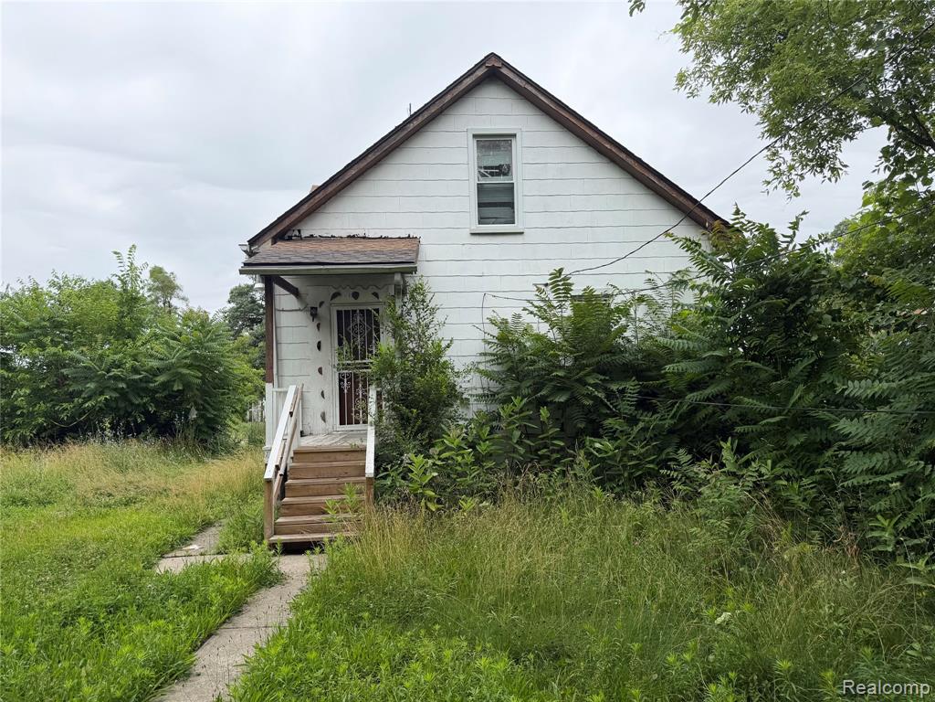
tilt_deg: +2.6
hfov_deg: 71.6
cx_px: 468
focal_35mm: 24
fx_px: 648
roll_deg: +2.0
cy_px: 351
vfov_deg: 56.8
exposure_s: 1/1464
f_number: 1.78
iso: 80
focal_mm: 6.76
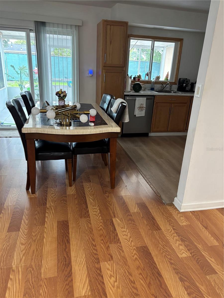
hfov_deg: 53.1
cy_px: 149
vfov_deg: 67.3
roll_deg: -2.9
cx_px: 112
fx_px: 224
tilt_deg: -19.8
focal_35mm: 26
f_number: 1.6
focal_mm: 5.96
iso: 250
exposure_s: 1/60
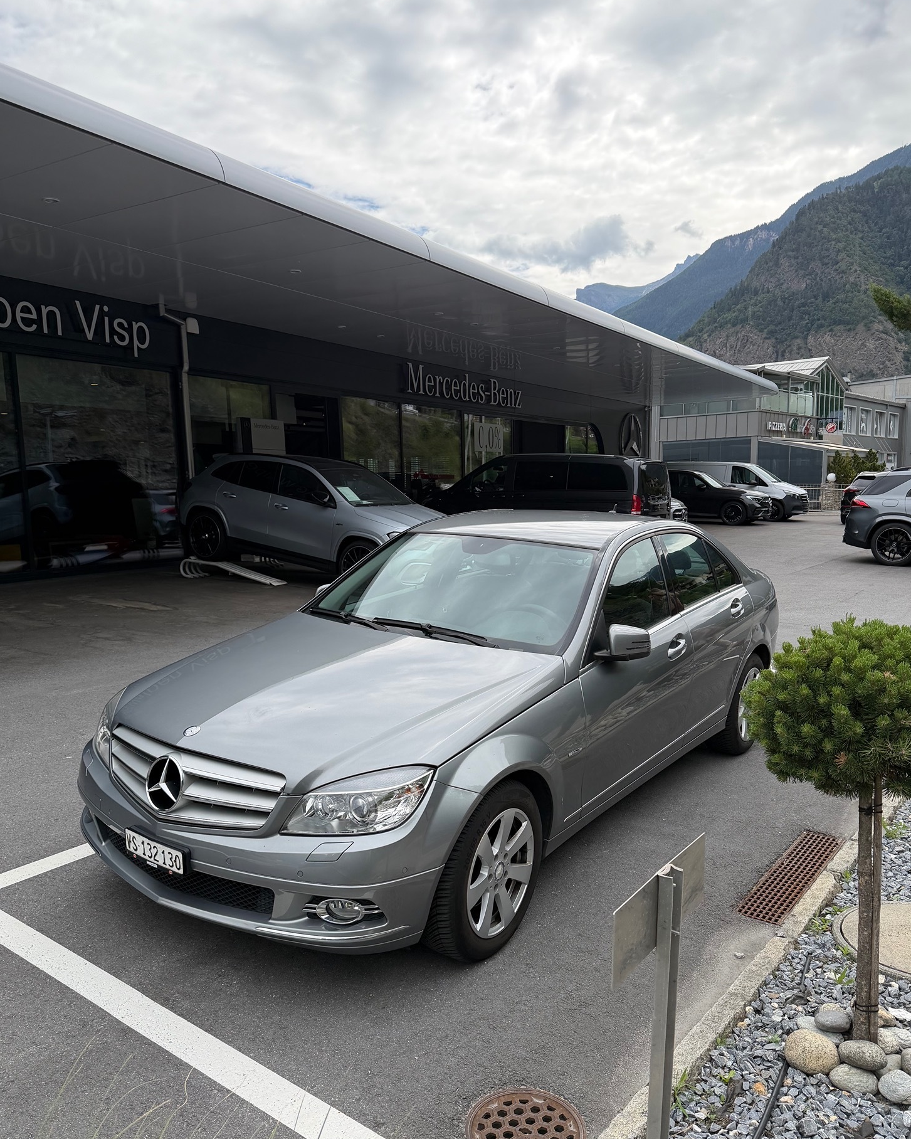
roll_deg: +1.4
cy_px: 613
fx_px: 876
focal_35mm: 26
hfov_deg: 54.9
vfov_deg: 65.9
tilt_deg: -8.4
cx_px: 453
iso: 100
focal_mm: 6.76
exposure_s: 1/3759
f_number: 1.78
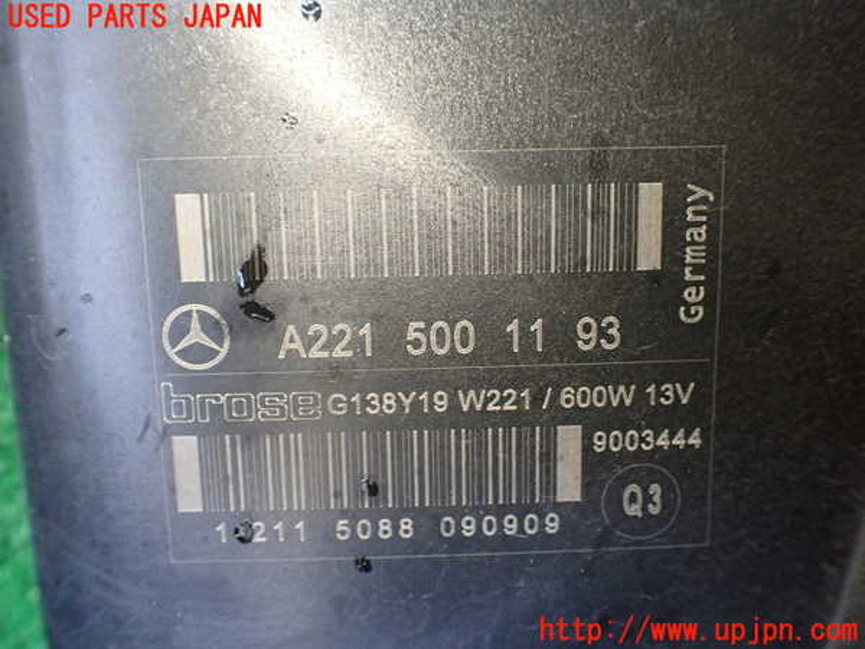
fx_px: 750
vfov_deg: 46.8
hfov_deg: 60.0
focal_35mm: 30
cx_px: 432
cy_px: 324
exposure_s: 1/125
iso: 500
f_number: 2.3
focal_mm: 5.4
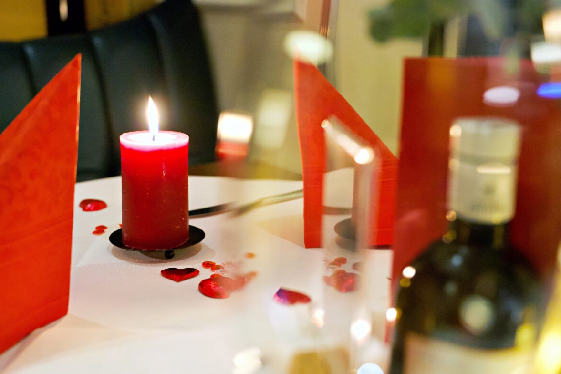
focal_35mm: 49
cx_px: 284
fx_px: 764
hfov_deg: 40.3
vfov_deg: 27.5
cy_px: 185
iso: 8000
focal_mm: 48
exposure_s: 1/50
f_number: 4
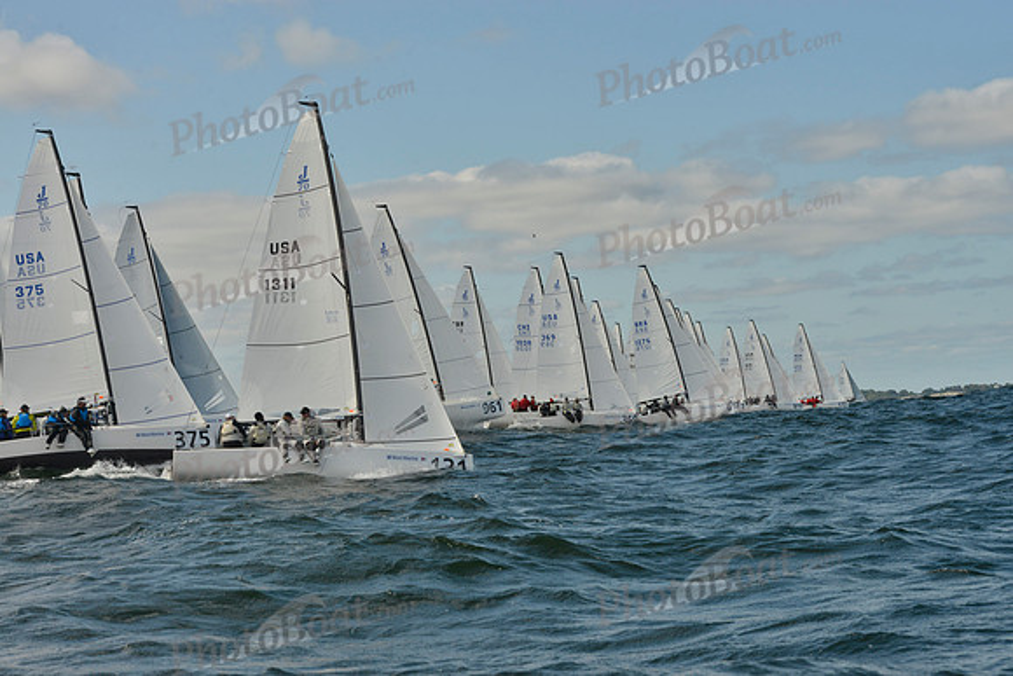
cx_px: 506
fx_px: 1970
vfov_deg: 19.5
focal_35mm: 70
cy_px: 338
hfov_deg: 28.8
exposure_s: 1/1000
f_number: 11
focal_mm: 70
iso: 400
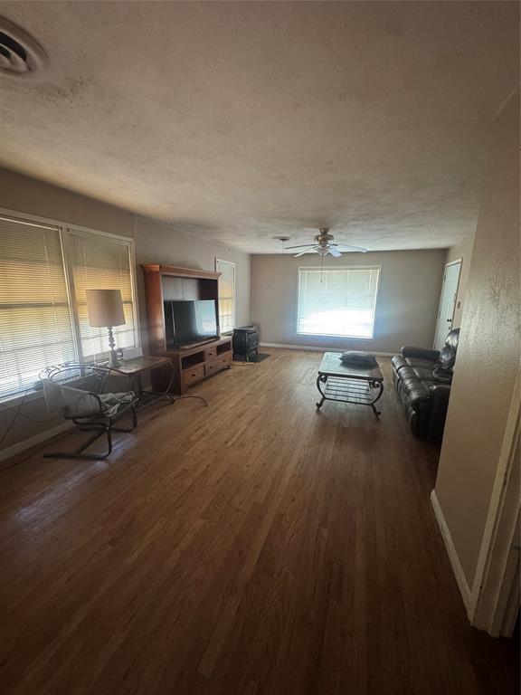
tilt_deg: -11.8
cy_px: 348
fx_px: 281
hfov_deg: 85.7
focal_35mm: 14
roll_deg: -0.3
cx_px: 260
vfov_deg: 102.1
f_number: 2.2
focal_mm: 2.22
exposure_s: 1/60
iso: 800
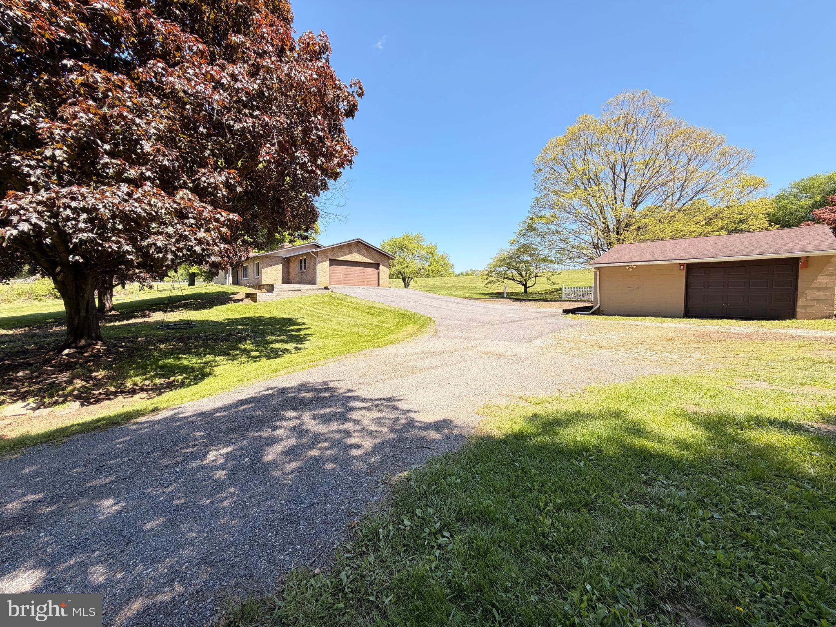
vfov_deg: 85.7
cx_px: 418
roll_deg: -0.6
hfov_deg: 102.1
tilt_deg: -2.7
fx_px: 338
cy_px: 314
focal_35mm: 14
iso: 50
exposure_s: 1/502
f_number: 2.2
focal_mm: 2.22
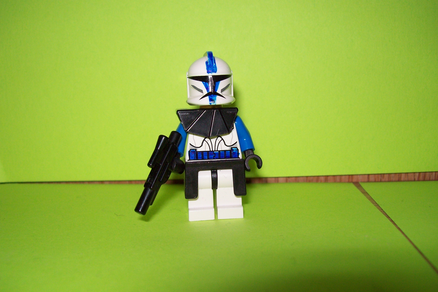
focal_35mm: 38
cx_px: 218
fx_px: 462
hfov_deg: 50.7
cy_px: 156
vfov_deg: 35.0
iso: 80
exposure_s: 1/64
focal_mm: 6
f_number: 2.7
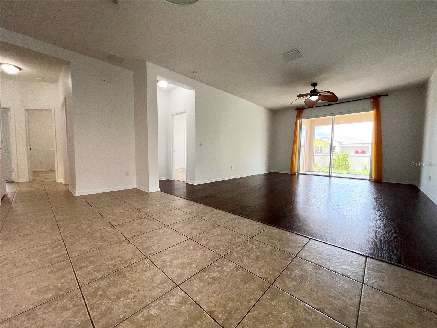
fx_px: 164
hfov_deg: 106.2
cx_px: 218
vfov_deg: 89.9
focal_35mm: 13
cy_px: 164
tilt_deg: -3.7
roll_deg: -0.1
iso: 80
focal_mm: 1.57
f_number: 1.8
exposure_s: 1/120
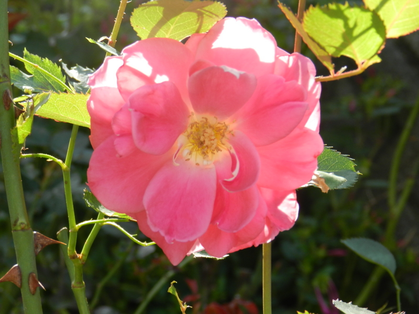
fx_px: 1392
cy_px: 157
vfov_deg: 12.9
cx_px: 210
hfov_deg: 17.1
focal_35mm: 115
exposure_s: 1/250
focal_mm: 20.5
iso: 160
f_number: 4.8
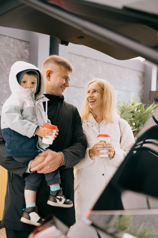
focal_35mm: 44
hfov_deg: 30.5
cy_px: 119
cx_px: 79
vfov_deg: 44.5
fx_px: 290
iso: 320
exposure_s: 1/50
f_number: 2.8
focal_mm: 44
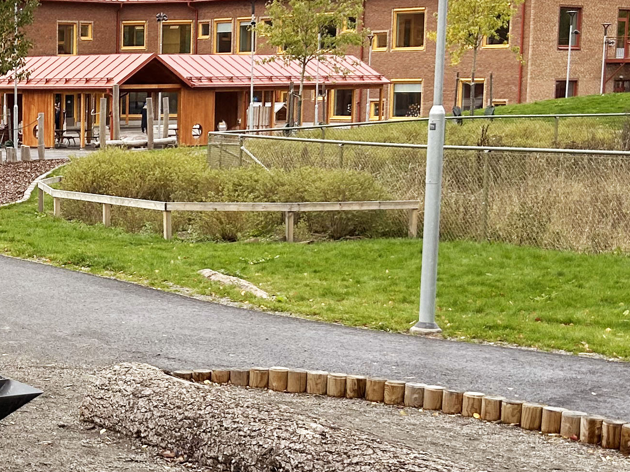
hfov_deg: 23.0
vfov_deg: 18.4
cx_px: -59
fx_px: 1456
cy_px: 294
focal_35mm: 80
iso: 50
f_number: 1.5
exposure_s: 1/552
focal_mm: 5.7
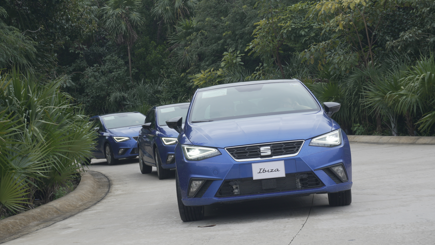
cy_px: 118
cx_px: 219
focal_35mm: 79
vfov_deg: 15.3
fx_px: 911
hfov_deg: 26.8
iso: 160
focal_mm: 50
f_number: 10
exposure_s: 1/125
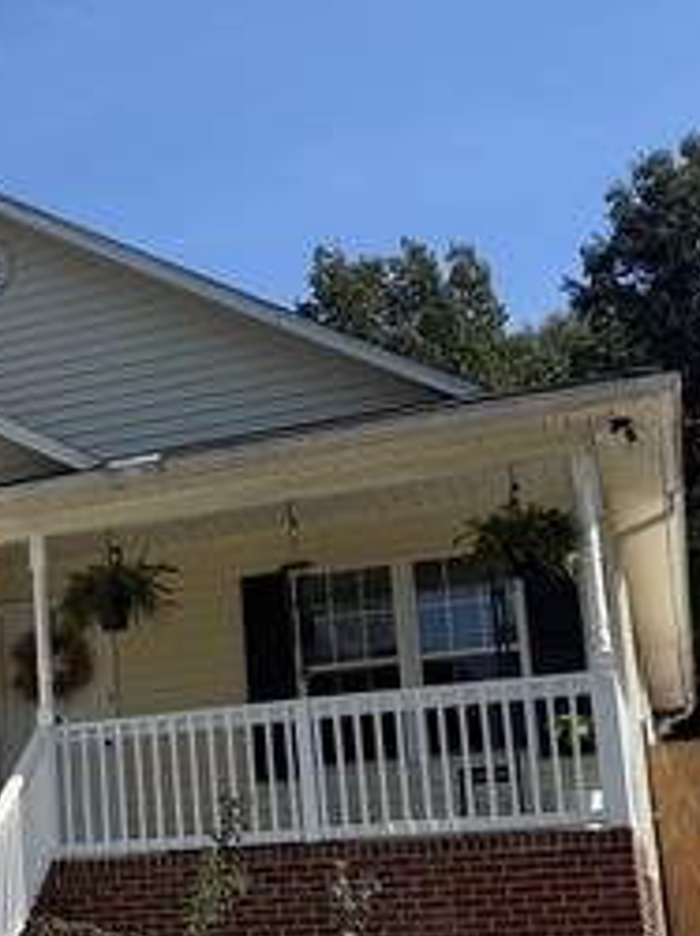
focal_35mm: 64
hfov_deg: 20.9
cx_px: -198
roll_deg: +1.2
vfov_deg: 29.8
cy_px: 706
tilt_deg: +8.4
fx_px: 1729
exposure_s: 1/4405
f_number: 1.78
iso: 80
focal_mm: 6.76
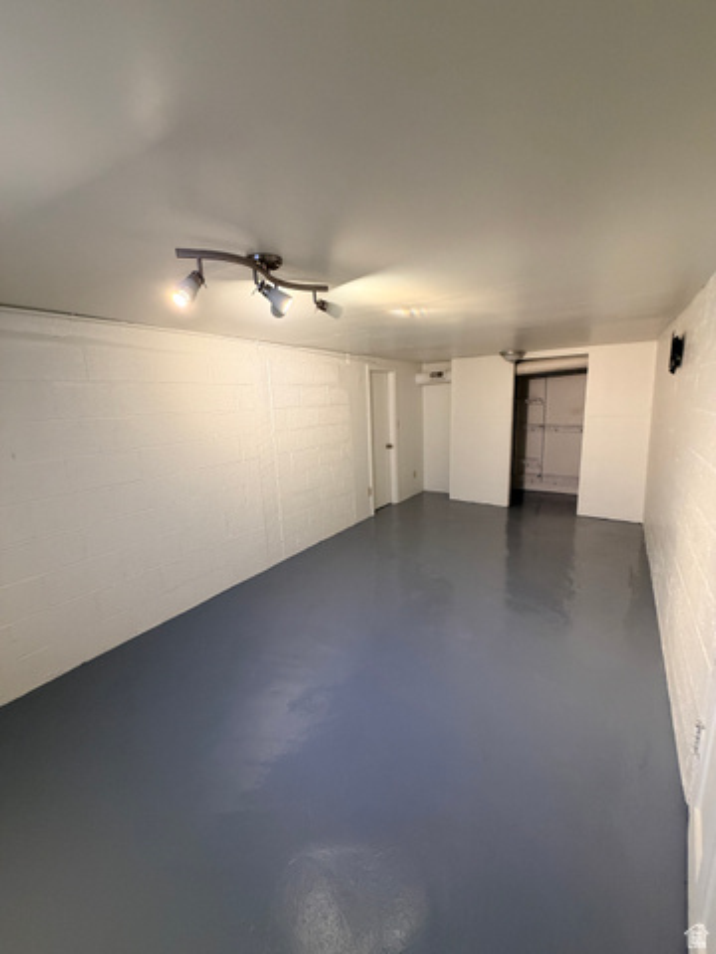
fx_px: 386
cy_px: 477
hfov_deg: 85.7
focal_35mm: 14
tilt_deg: -11.1
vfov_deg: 102.1
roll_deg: +2.6
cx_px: 358
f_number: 2.2
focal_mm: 2.22
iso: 250
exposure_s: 1/60
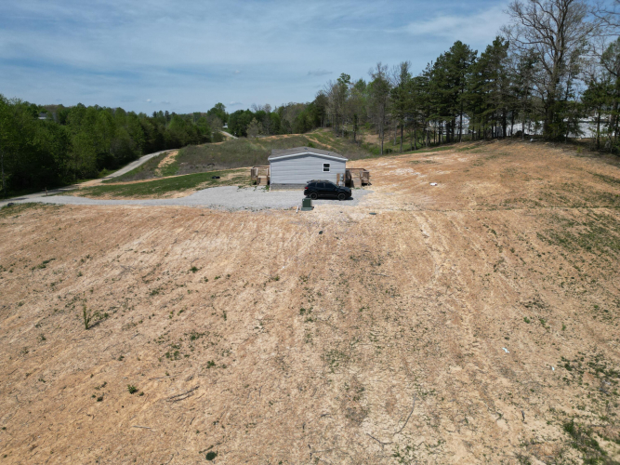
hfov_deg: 71.6
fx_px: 430
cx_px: 310
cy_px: 232
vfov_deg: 56.8
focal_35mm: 24
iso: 110
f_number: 1.7
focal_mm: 6.72
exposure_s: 1/5000
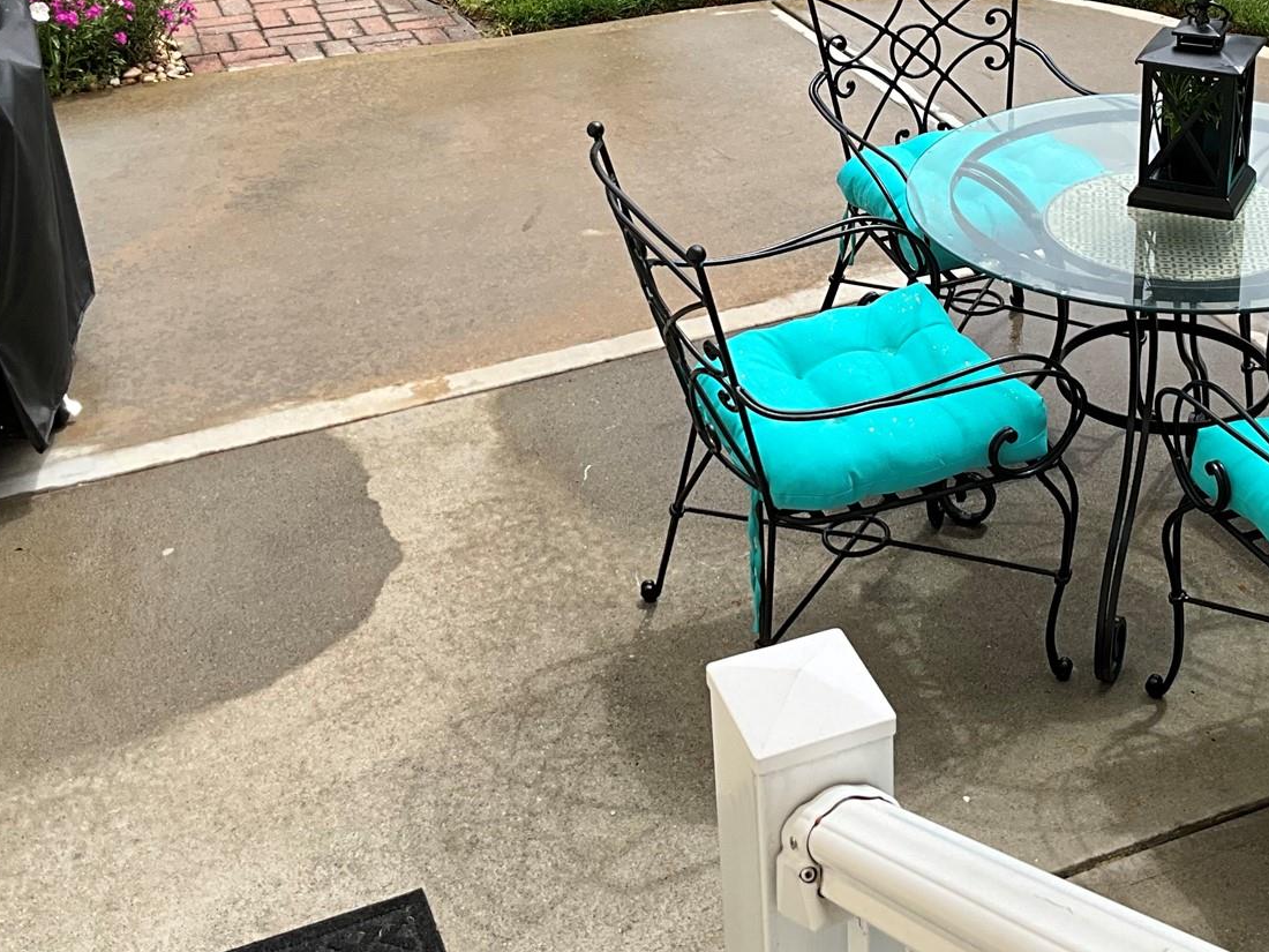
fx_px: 1980
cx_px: 870
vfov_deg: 26.6
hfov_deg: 35.1
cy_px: 213
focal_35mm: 54
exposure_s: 1/1848
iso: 25
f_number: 1.8
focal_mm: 3
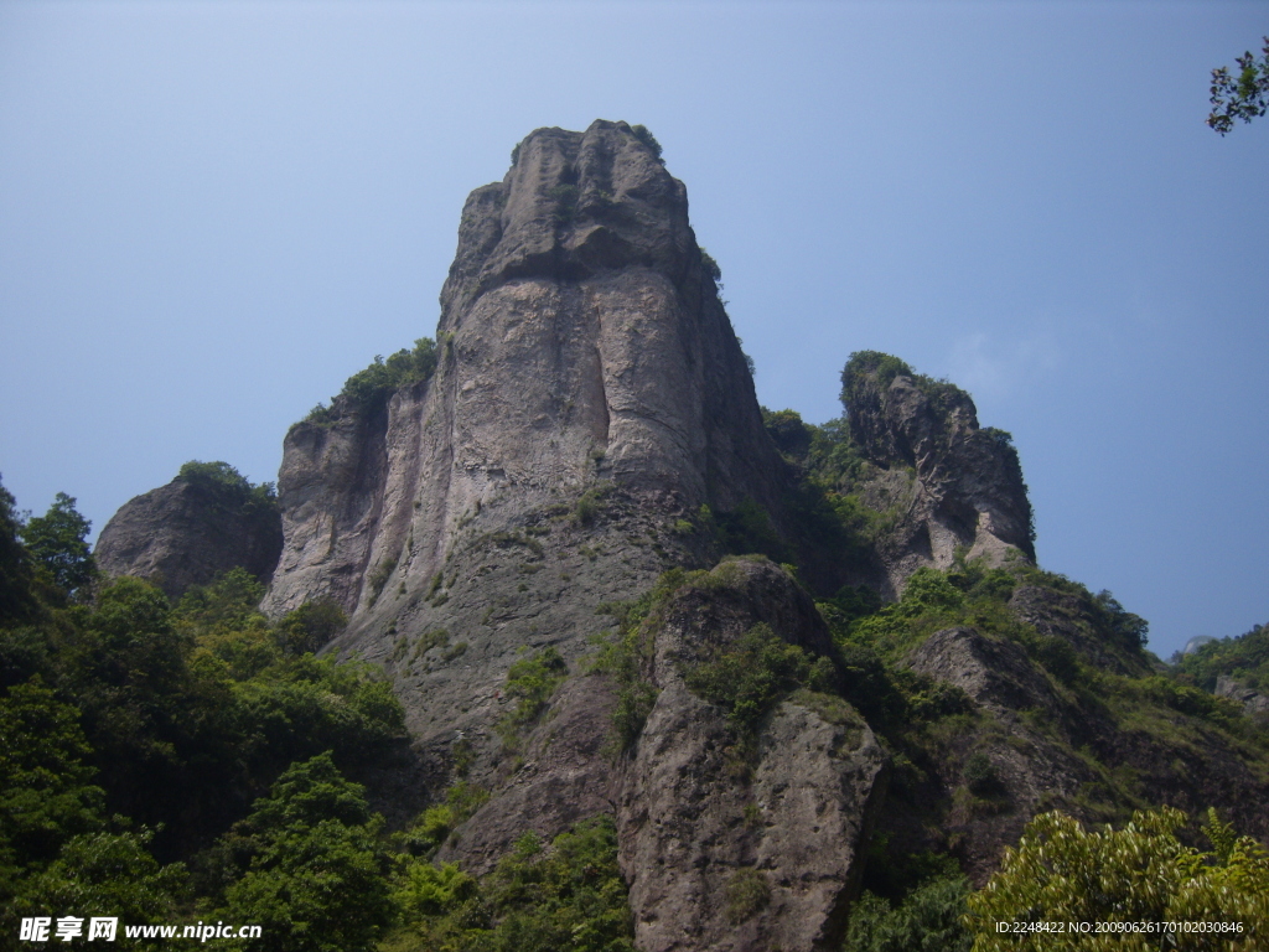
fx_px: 1283
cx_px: 634
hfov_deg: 52.6
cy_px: 476
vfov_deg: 40.7
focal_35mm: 35
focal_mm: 7.4
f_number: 7.1
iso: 80
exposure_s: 1/350
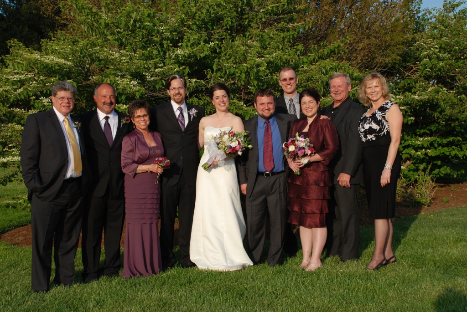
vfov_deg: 28.1
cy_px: 156
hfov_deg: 41.1
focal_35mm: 48
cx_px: 234
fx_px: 623
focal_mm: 32
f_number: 7.1
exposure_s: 1/200
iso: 100
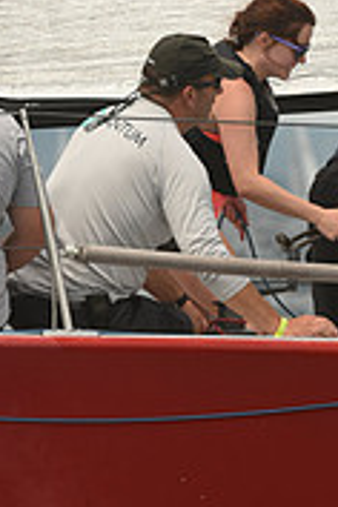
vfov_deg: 2.9
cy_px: 123
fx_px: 10167
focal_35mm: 722
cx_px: 228
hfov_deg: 1.9
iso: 250
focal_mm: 220
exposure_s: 1/1000
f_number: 5.6
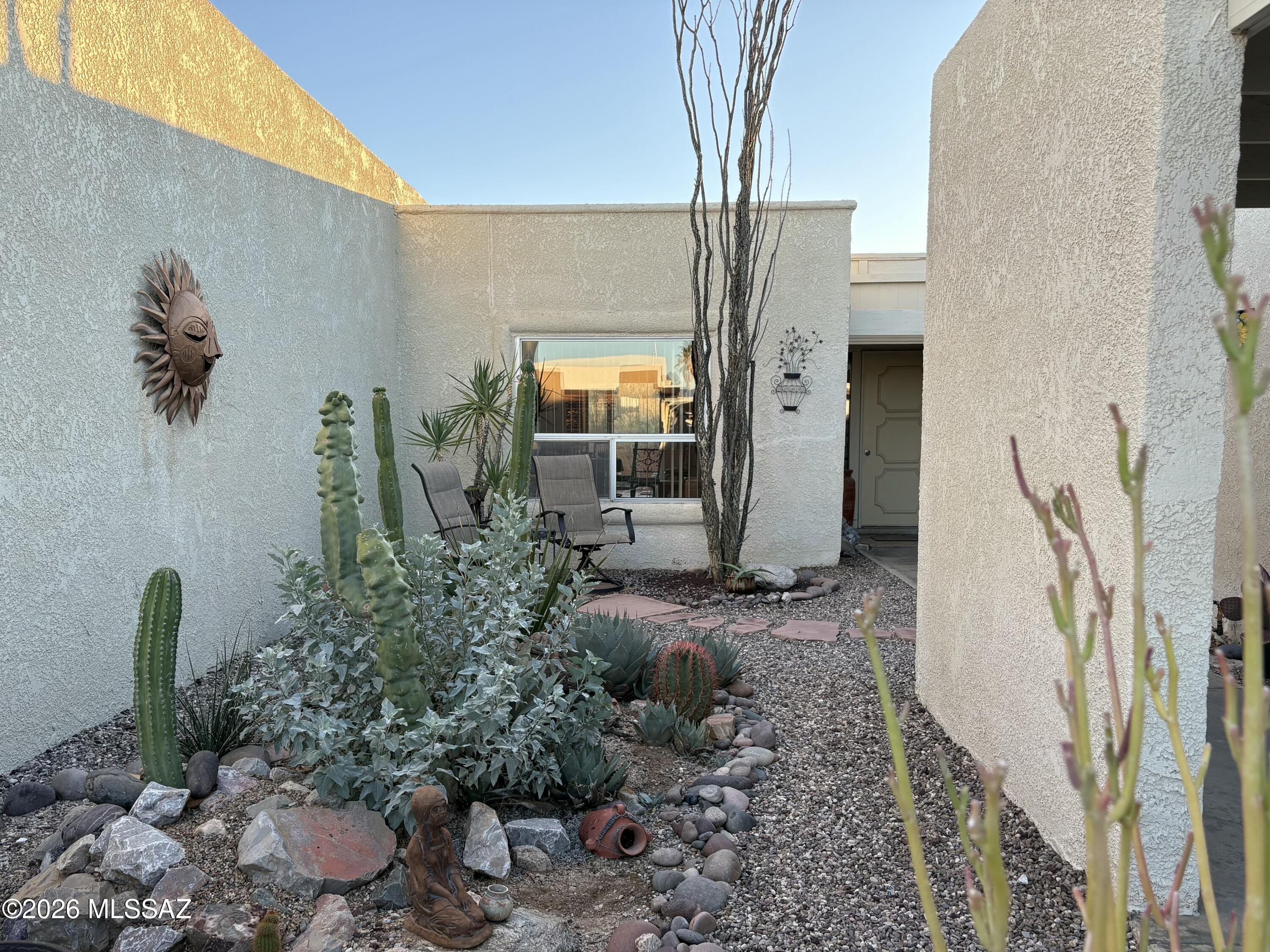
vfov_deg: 53.1
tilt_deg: -5.8
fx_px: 954
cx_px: 635
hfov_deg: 67.3
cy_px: 476
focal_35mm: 26
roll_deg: +0.4
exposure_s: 1/350
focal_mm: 5.96
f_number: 1.6
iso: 64
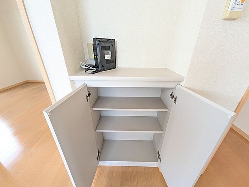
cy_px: 94
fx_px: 101
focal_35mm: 14
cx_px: 124
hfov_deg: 102.1
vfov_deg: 85.7
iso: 267
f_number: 2.2
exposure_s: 1/120
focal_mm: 1.85
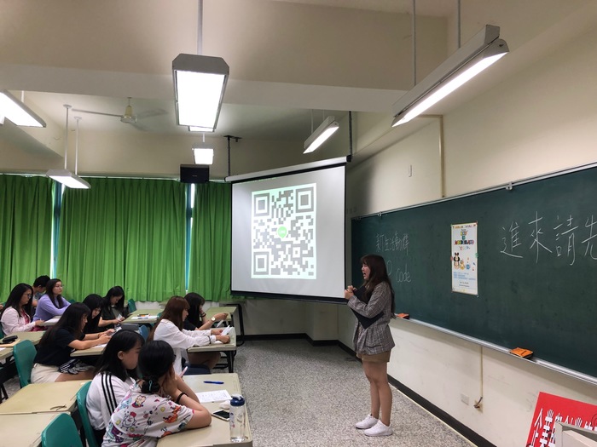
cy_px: 224
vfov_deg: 49.7
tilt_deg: +5.3
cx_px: 298
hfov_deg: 63.4
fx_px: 483
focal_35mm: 28
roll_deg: -1.7
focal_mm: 3.99
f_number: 1.8
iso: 40
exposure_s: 1/30
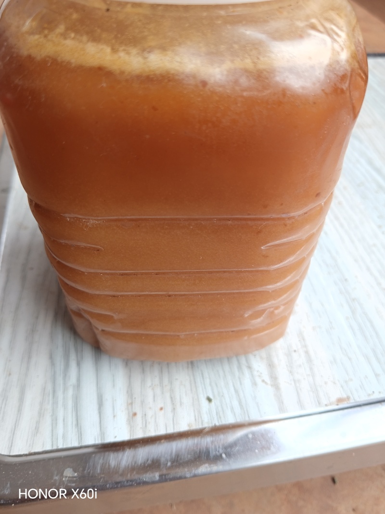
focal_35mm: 27
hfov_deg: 51.3
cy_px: 257
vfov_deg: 65.3
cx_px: 192
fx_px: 401
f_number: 1.8
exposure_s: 1/120
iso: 224
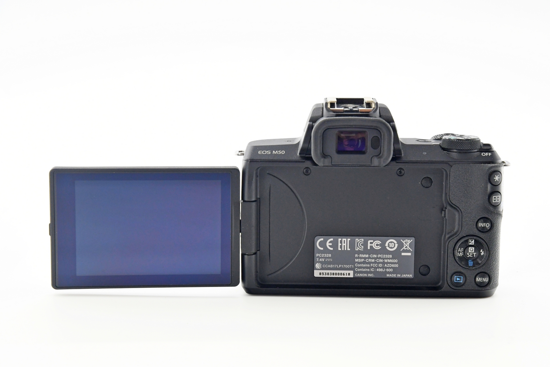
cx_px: 275
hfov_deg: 26.0
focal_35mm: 78
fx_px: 1192
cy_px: 184
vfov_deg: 17.5
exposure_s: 1/100
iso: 1250
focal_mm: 52
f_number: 8
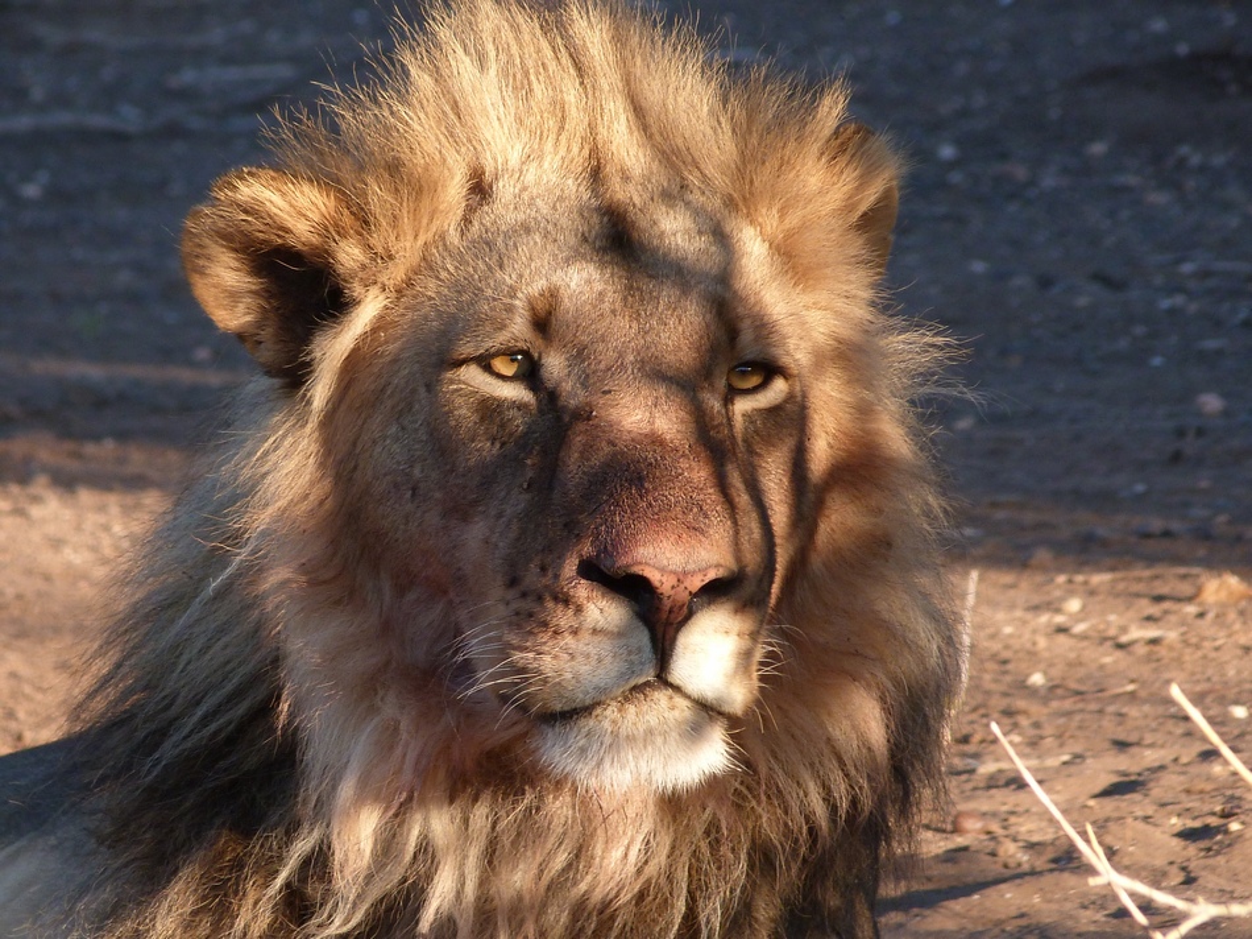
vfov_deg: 1.9
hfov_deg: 2.5
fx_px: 28530
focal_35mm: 789
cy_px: 470
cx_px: 626
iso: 125
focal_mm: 108
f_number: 5.2
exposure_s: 1/125
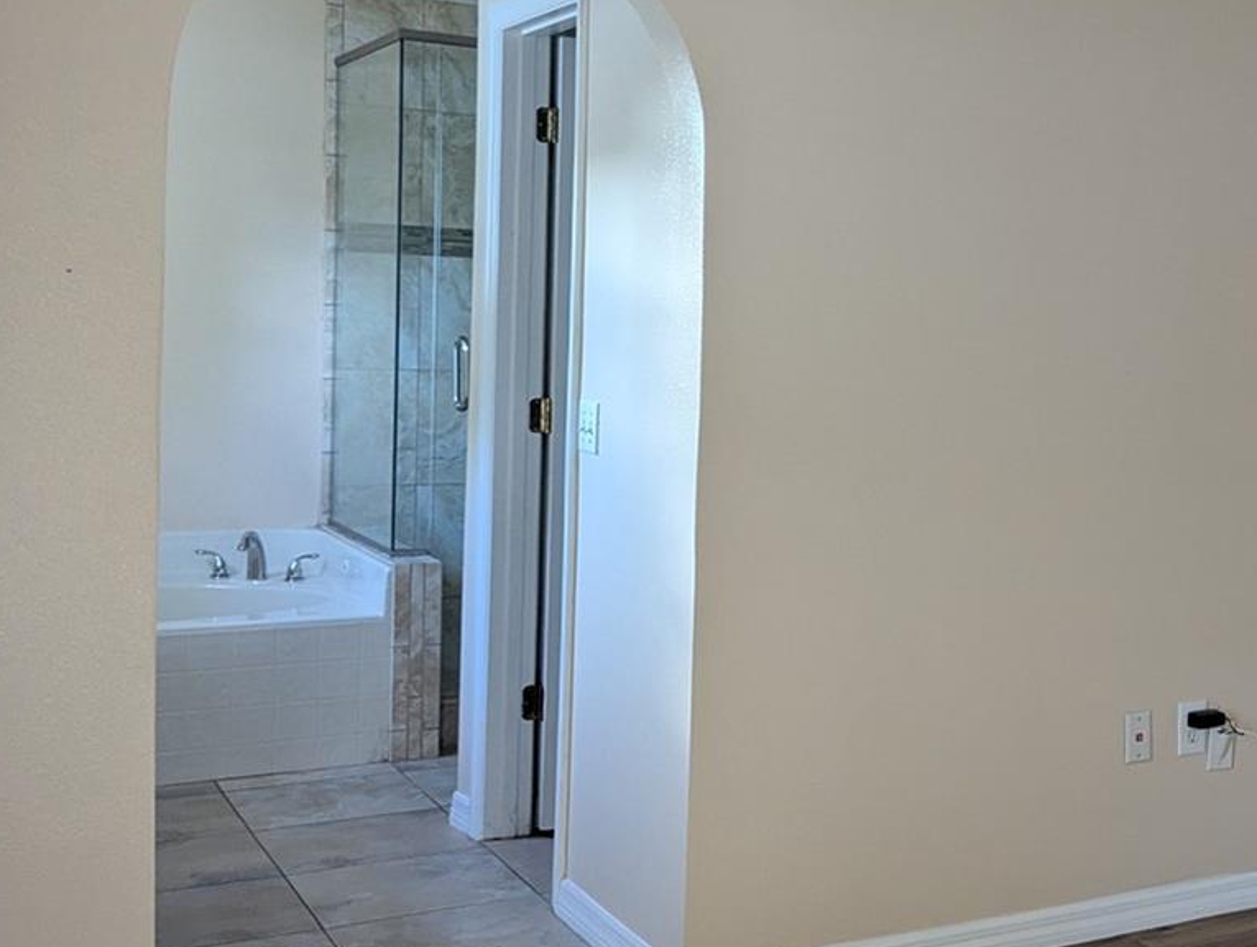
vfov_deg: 29.1
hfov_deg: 35.1
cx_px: 1213
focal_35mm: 50
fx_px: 1818
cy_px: 393
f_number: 1.85
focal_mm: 6.81
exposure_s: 1/133
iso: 657
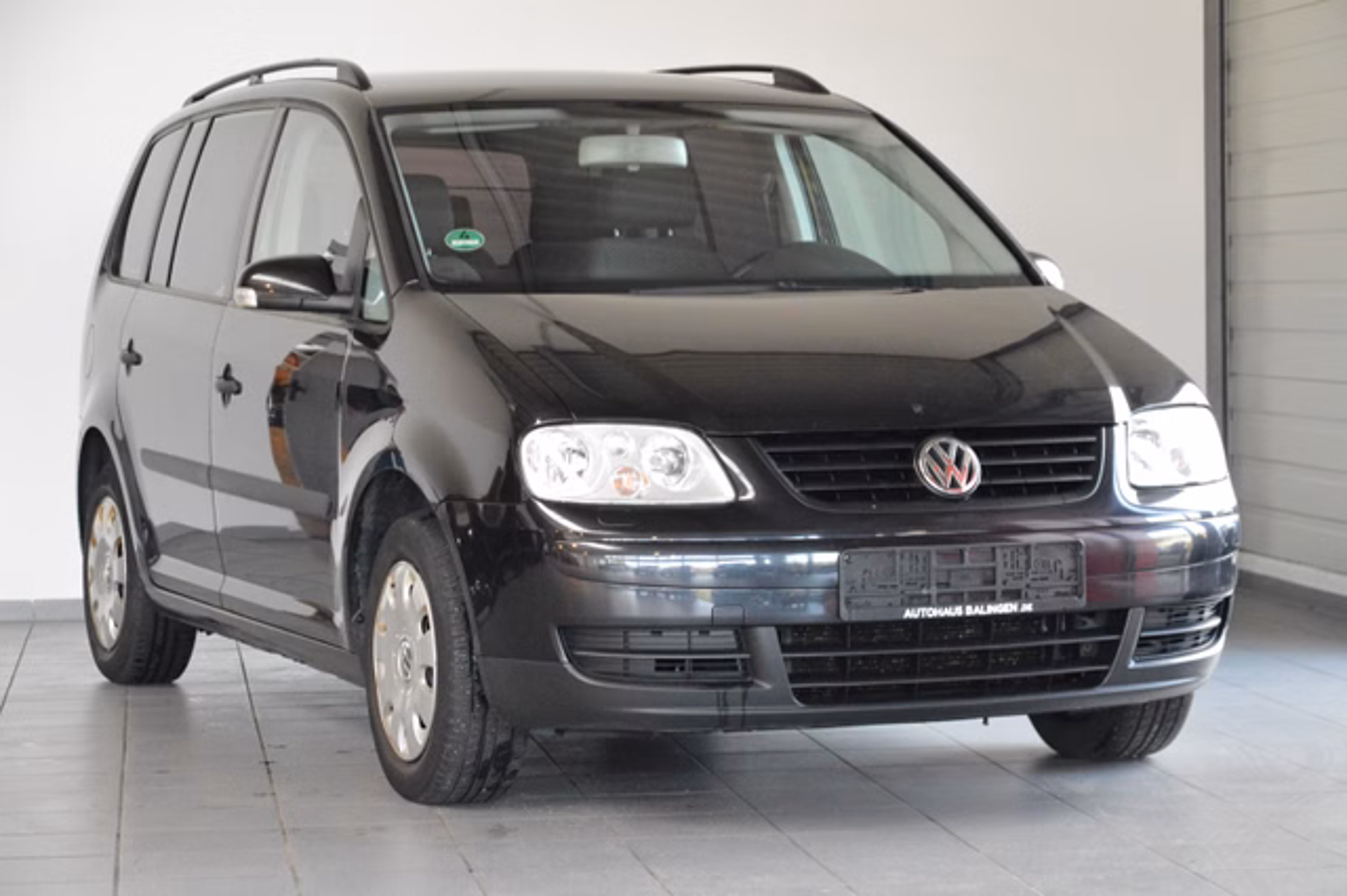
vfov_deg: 13.8
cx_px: 674
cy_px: 448
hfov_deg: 20.6
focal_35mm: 99
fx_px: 3702
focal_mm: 66
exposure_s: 1/60
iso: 3200
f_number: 5.3
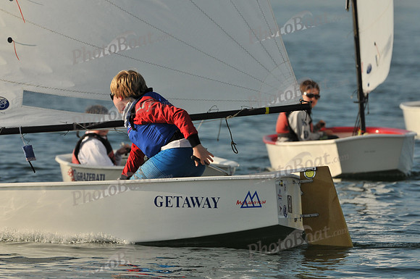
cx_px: 210
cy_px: 140
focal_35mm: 600
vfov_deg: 2.3
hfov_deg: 3.4
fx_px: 6990
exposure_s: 1/800
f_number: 8
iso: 200
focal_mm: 400
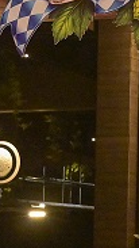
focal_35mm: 223
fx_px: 1461
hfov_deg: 5.2
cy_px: 165
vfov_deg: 9.7
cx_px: 398
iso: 3200
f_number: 5
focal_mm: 24
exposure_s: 1/100
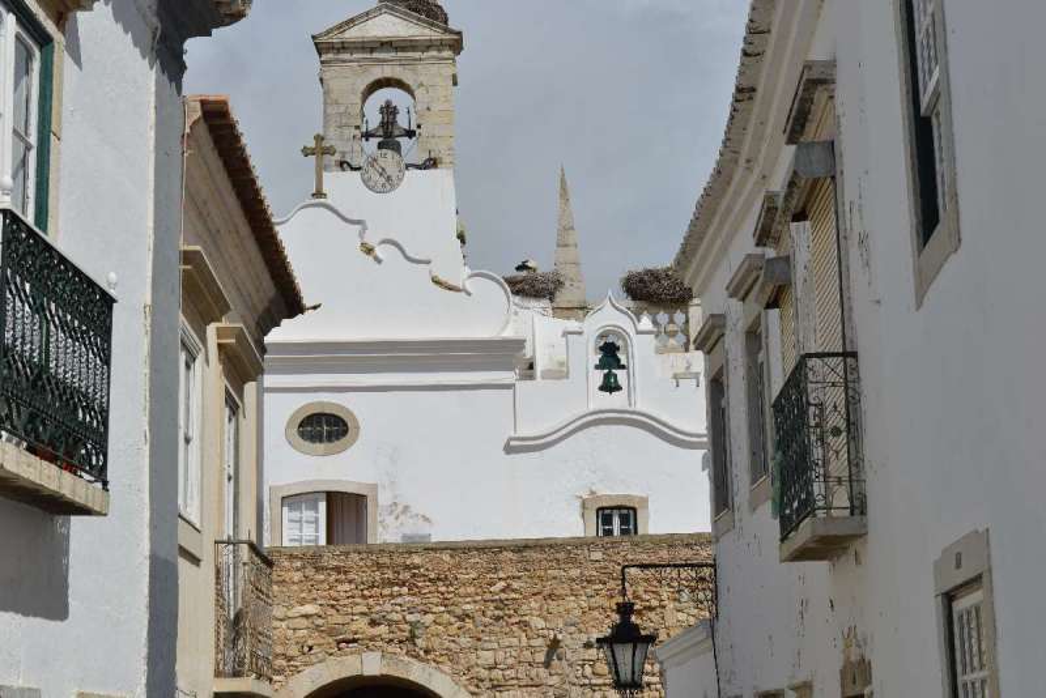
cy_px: 349
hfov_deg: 28.8
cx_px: 523
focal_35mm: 70
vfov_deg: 19.5
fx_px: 2035
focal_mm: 70
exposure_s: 1/500
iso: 125
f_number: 11
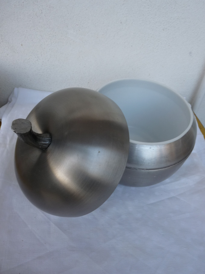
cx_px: 102
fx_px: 213
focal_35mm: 27
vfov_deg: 65.3
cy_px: 137
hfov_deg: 51.4
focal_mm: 4.8
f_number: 2.8
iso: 125
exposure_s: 1/30
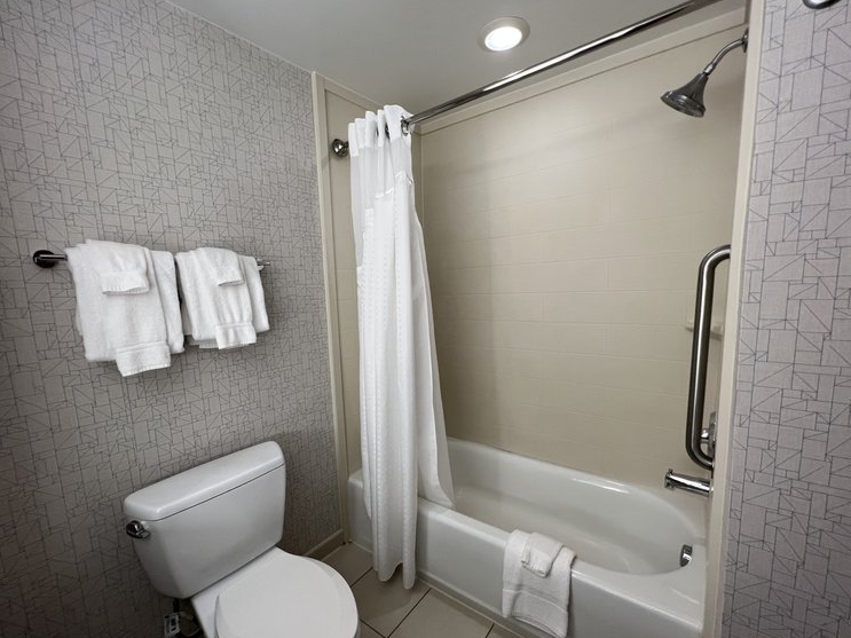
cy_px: 337
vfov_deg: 85.6
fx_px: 344
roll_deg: +1.7
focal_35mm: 14
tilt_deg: -9.2
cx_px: 420
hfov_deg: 102.1
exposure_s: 1/120
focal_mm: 1.57
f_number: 1.8
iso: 125
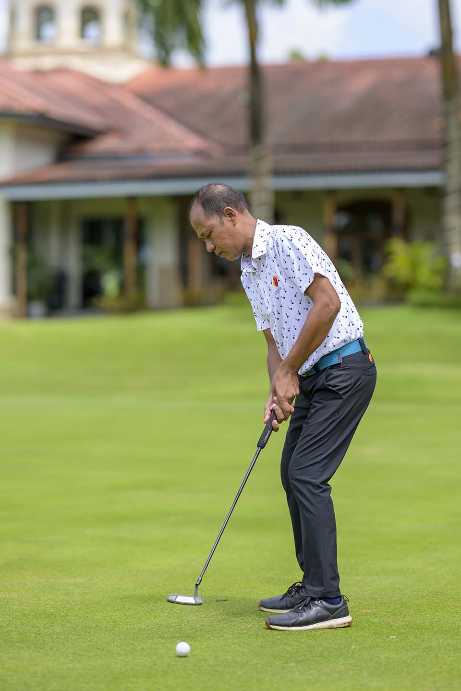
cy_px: 346
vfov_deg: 23.9
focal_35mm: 85
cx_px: 230
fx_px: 1633
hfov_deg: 16.1
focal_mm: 85
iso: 720
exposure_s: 1/20000
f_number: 1.6
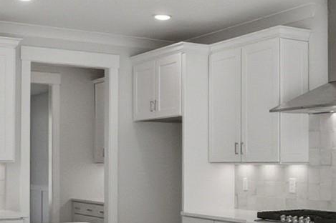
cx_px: 218
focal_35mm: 64
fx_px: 597
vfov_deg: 21.1
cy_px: 153
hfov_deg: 31.2
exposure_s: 1/2000
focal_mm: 10
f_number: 4
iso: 100
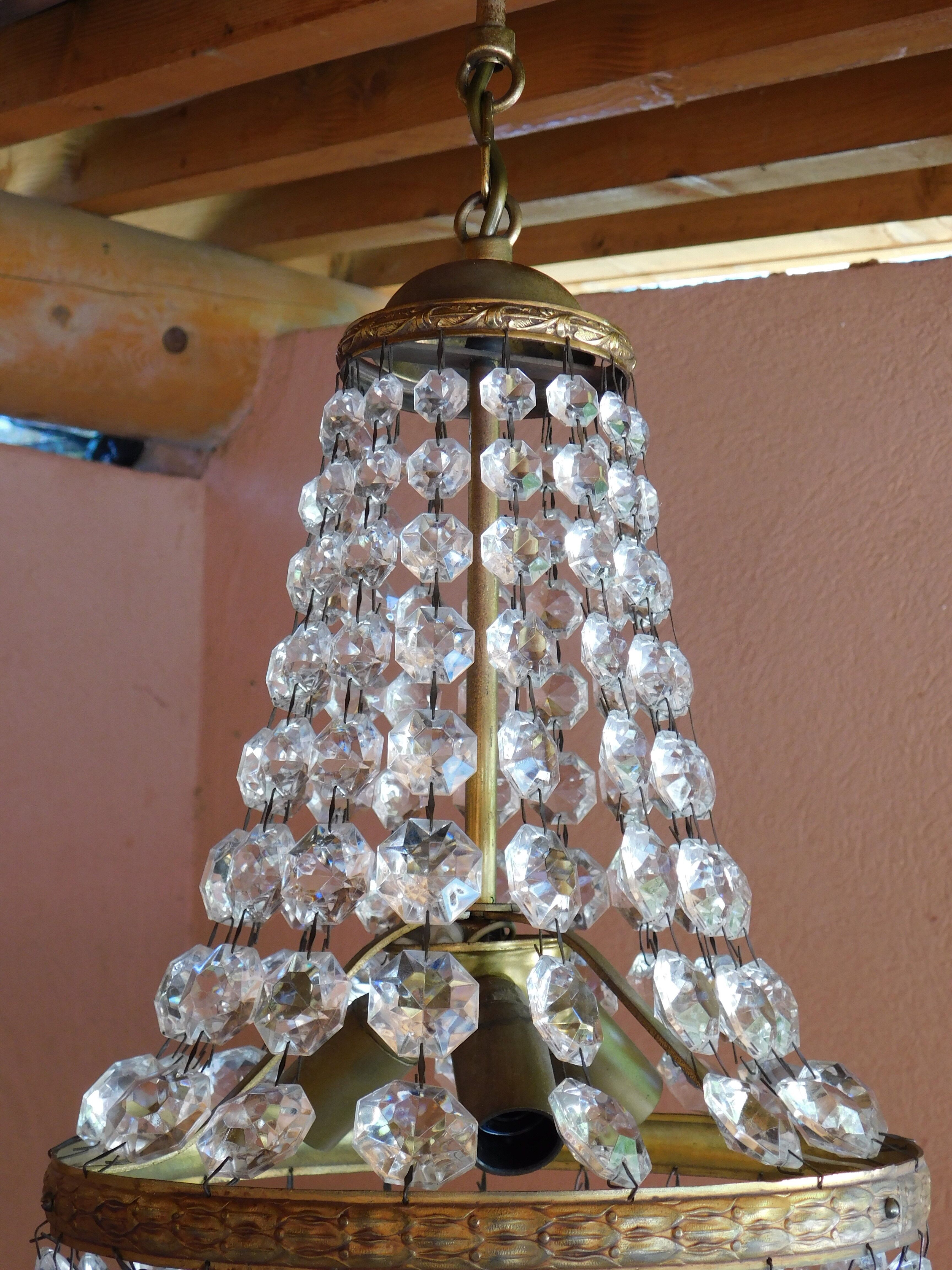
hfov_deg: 28.6
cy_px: 635
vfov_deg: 37.5
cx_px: 476
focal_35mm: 51
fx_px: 1870
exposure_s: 1/30
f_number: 3.8
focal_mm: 9
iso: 125
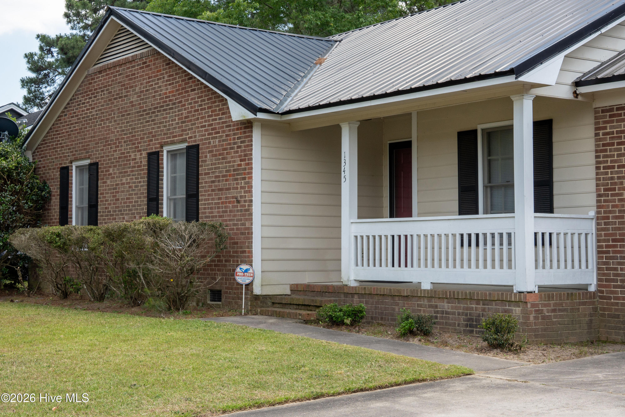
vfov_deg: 23.4
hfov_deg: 34.5
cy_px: 208
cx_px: 312
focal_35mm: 58
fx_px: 1007
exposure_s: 1/160
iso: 250
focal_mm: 39
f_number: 10
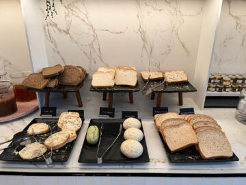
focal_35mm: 26
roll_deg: -0.7
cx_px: 123
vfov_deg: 53.1
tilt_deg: -21.4
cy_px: 92
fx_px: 185
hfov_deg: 67.3
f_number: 1.6
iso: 125
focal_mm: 5.1
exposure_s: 1/71
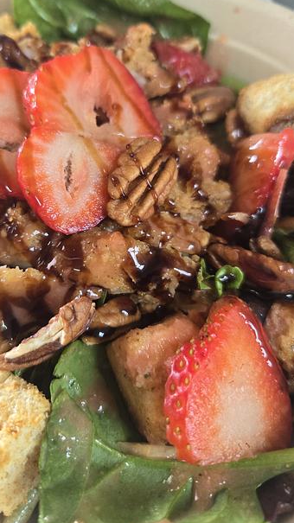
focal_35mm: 29
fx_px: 402
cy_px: 225
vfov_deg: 65.8
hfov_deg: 39.8
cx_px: 102
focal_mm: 5.4
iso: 320
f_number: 1.8
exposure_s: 1/120
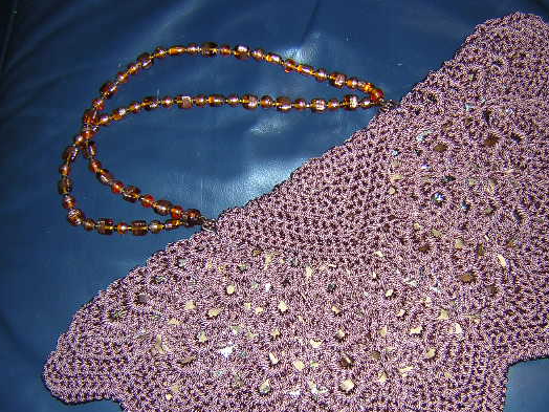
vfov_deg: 32.8
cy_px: 242
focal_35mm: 44
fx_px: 698
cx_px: 319
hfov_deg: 42.8
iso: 100
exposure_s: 1/60.1
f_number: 2.6
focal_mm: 4.7
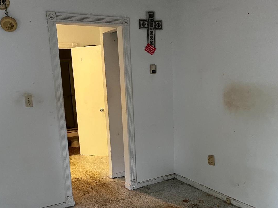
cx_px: 139
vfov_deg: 40.3
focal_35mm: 35
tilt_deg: -9.2
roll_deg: +2.7
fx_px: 281
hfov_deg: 52.6
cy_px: 133
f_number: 1.6
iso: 320
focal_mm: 5.1
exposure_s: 1/60
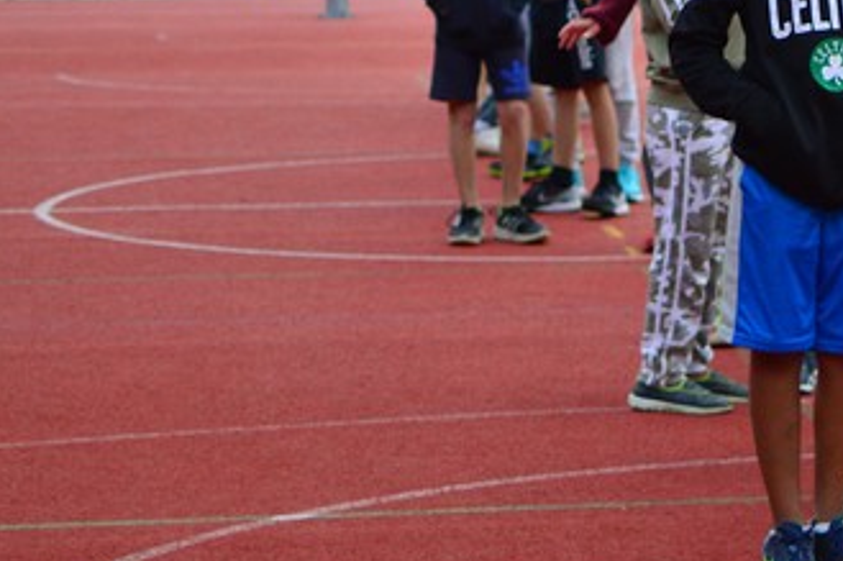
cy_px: -94
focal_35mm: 164
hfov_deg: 11.9
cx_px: 1302
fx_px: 3828
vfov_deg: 8.3
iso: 100
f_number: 1.8
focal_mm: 35
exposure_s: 1/800
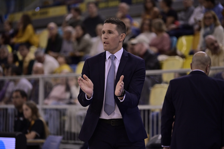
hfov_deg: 12.1
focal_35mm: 170
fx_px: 1057
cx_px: 112
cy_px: 74
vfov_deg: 8.1
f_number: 2.8
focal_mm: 170
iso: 1600
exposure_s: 1/1250
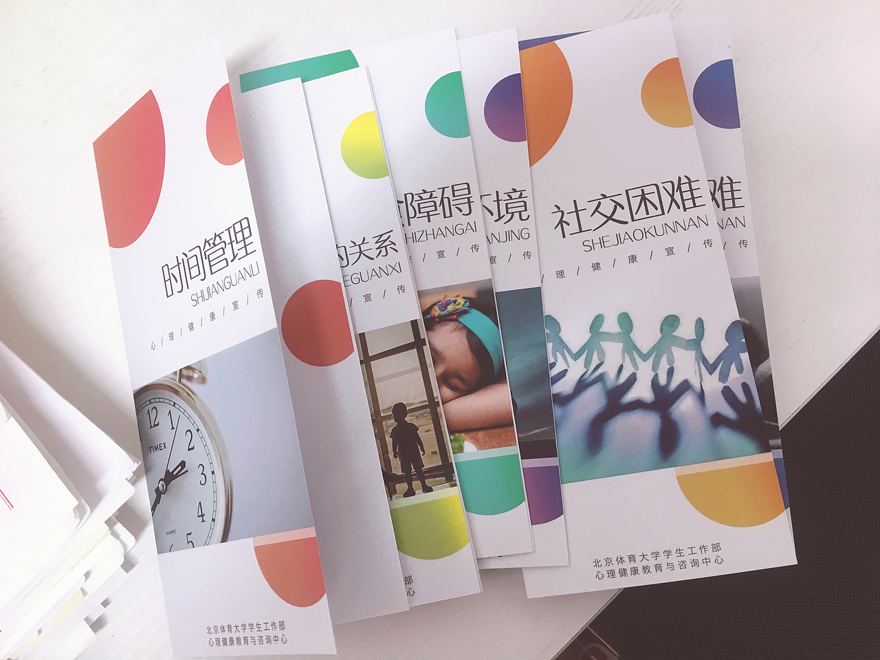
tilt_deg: -80.8
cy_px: 330
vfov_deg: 48.2
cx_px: 440
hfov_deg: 61.7
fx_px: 737
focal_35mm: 29
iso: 100
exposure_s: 1/33
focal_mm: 4.15
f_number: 2.2
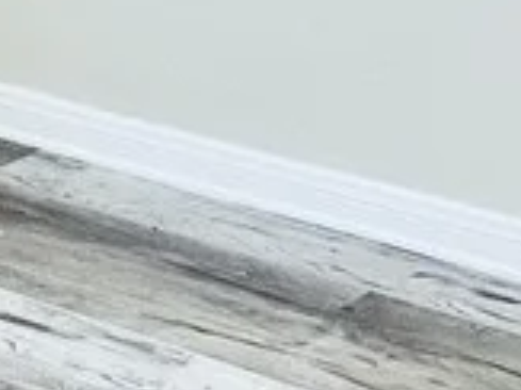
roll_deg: +0.8
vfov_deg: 9.1
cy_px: -275
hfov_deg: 12.0
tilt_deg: -8.8
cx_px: -246
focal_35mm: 157
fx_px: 2361
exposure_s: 1/60
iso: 100
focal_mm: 5.1
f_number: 1.6
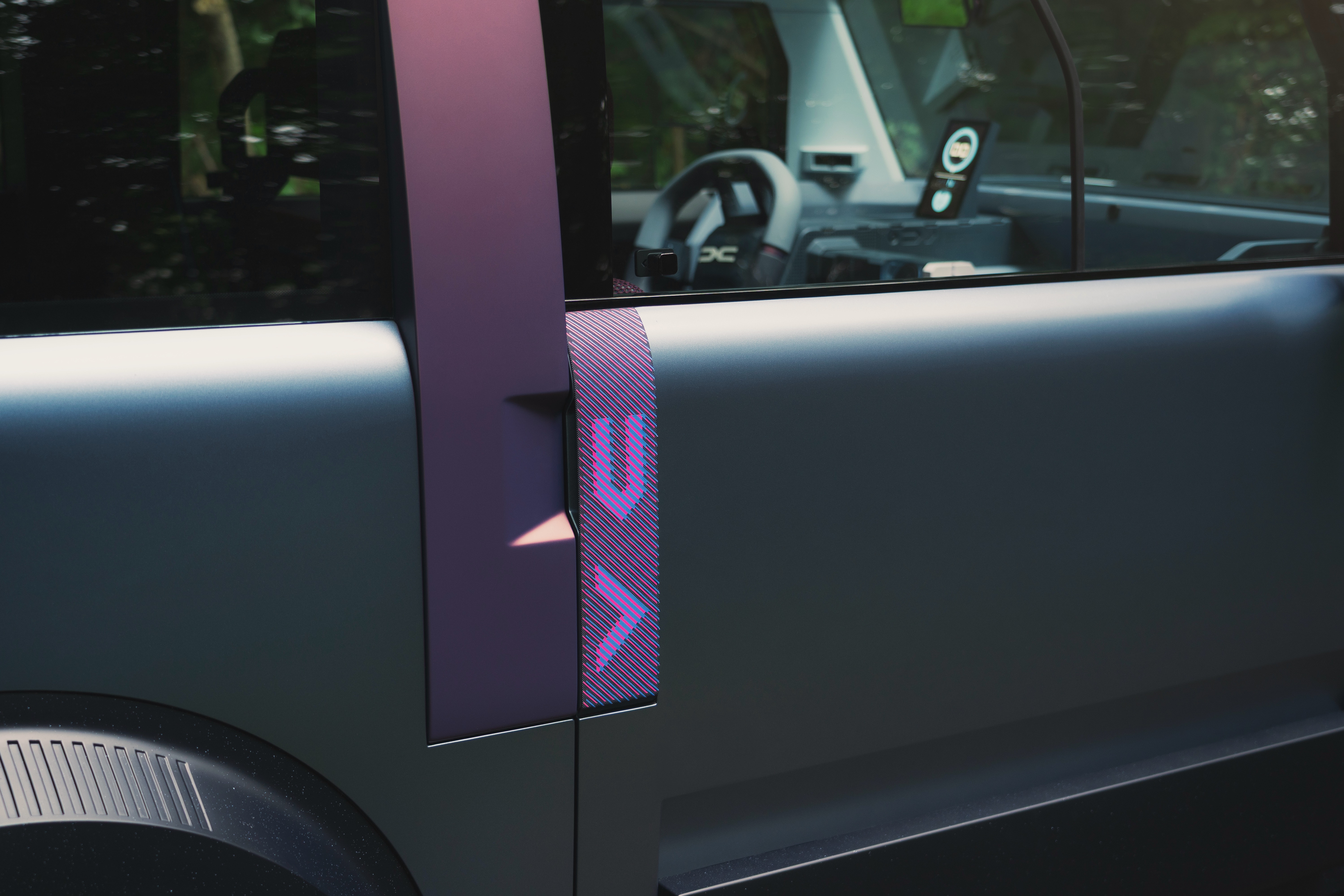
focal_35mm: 50
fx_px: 1867
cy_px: 448
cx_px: 672
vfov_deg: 27.0
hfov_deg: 39.6
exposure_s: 1/60
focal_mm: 50
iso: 200
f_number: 4
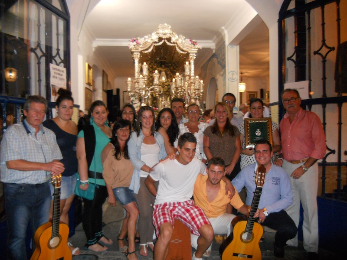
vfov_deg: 51.4
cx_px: 174
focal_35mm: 27
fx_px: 271
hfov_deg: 65.3
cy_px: 130
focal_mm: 4.9
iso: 320
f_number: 3.2
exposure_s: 1/25
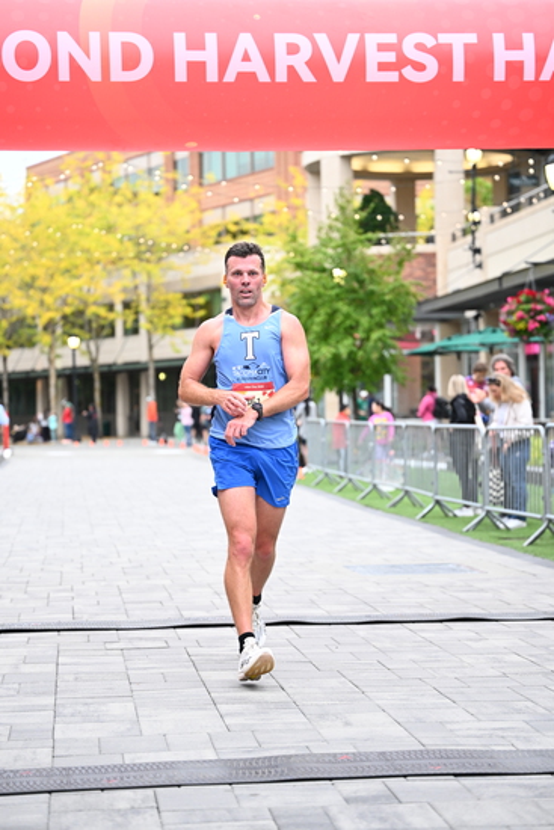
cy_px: 415
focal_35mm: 77
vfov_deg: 26.3
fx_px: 1776
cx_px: 277
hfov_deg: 17.7
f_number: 2.8
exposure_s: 1/800
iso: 1600
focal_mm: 77
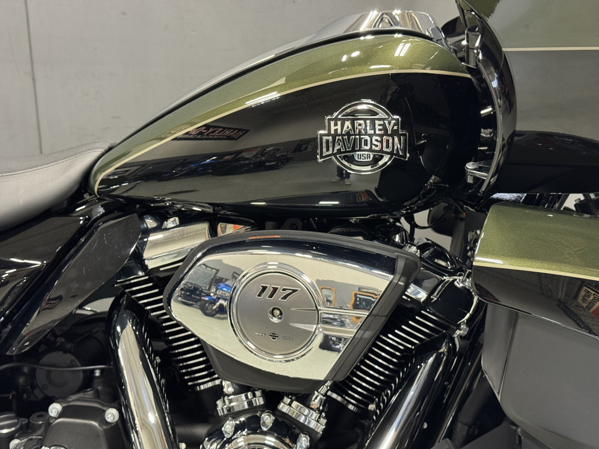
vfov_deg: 30.3
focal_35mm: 48
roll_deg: -1.9
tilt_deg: -20.8
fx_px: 831
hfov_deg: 39.7
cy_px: 224
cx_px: 300
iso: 400
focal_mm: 6.76
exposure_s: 1/40
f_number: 1.78
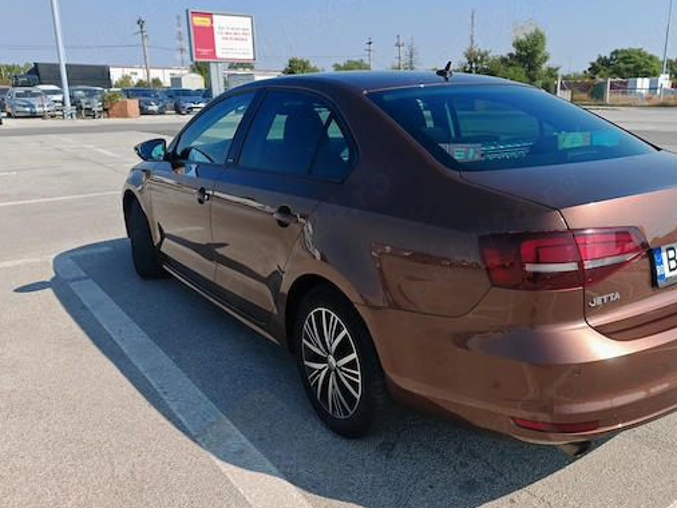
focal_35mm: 32
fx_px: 626
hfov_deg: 56.5
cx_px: 399
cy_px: 250
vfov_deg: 44.2
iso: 50
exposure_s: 1/2700
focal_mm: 7.62
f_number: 1.6
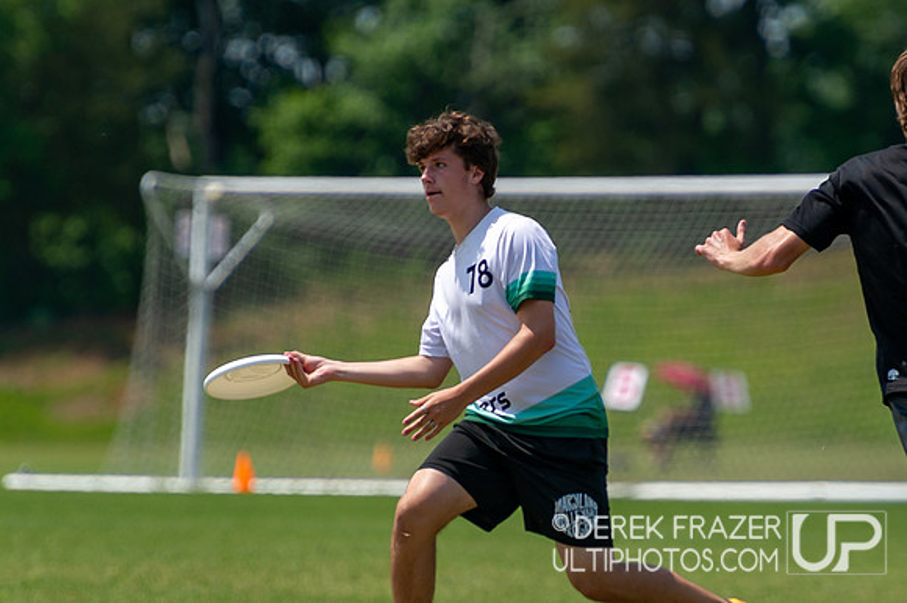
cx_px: 490
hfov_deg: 3.7
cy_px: 312
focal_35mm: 561
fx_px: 14113
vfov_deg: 2.5
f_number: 4
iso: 200
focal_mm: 270
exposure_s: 1/2000
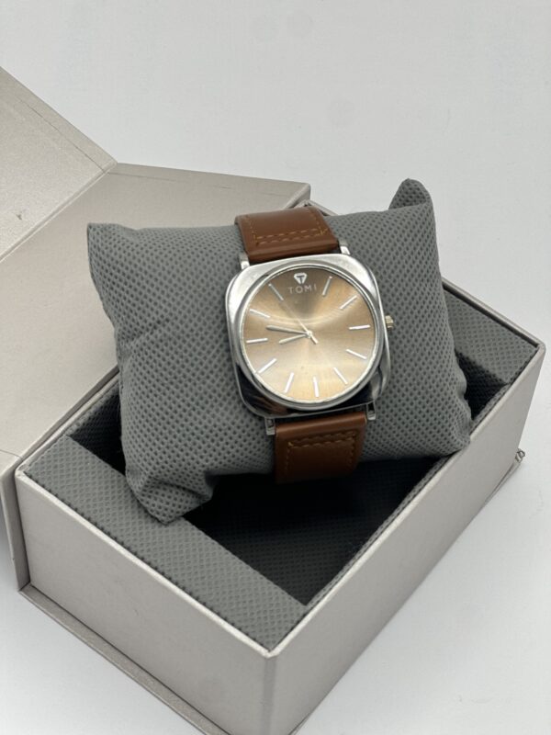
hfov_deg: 19.1
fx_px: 1634
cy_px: 368
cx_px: 276
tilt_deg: -55.3
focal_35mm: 77
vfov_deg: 25.3
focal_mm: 9
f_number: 2.8
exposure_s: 1/100
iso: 32
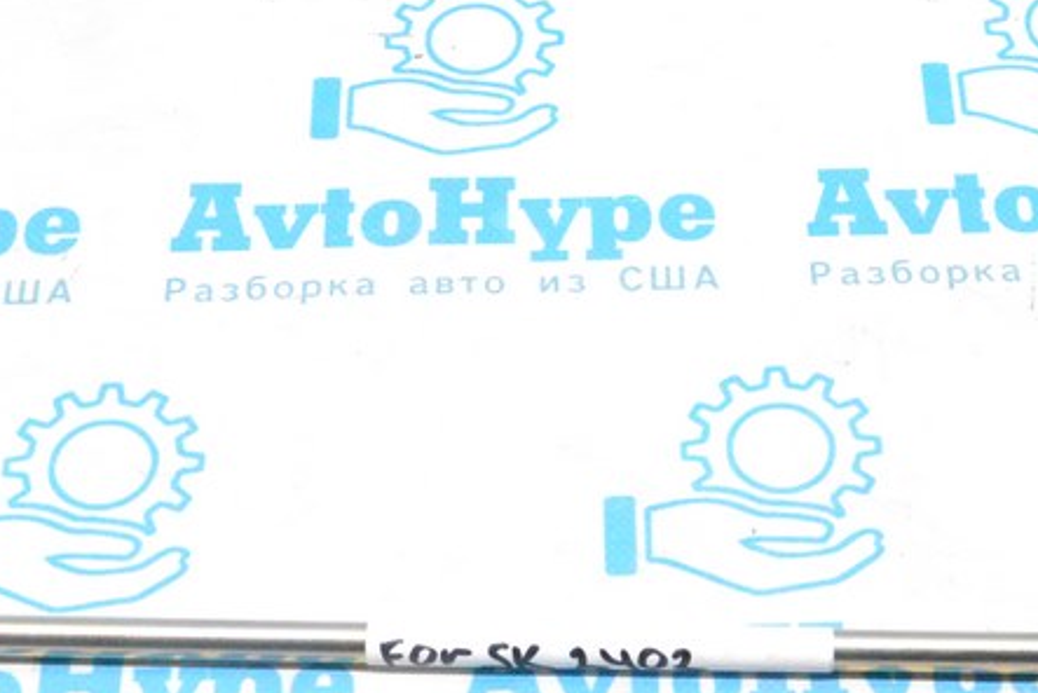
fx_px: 2799
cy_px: 221
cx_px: 649
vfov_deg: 14.1
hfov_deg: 21.0
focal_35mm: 97
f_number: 9
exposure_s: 1/160
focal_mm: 28
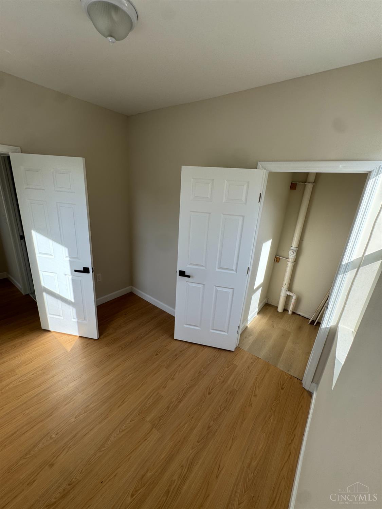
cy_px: 254
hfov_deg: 85.7
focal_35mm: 14
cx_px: 191
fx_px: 206
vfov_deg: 102.1
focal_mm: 2.22
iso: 40
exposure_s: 1/196
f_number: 2.2
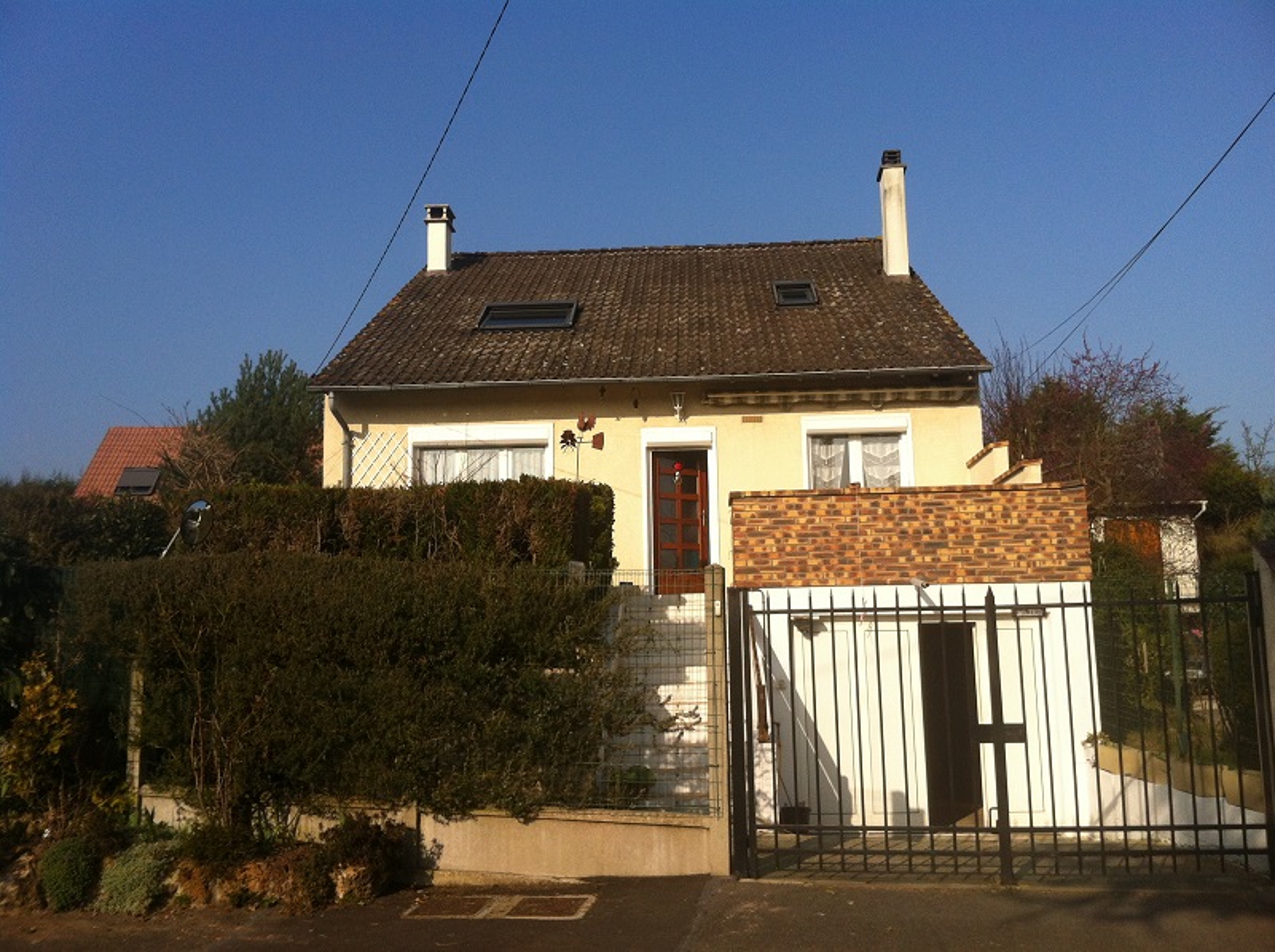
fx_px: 1287
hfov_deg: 52.7
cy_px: 476
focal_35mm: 35
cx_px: 638
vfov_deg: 40.6
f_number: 2.8
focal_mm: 3.85
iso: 80
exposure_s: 1/1588
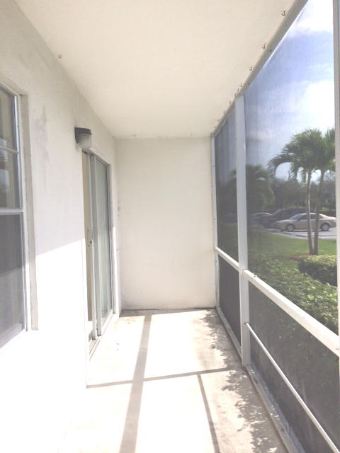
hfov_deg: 46.8
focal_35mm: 30
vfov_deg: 60.0
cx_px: 170
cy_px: 226
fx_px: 393
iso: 50
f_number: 2.2
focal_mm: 4.12
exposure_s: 1/2933
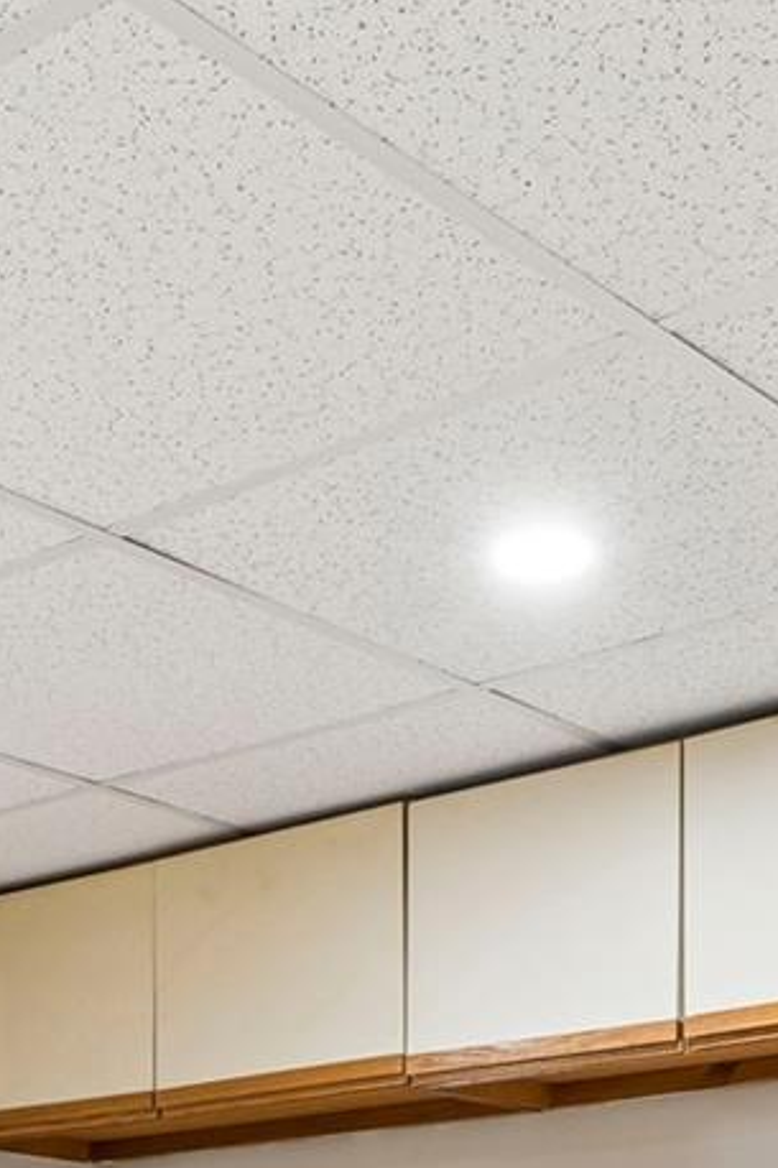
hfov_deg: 17.8
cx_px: 173
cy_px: 1488
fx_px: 2465
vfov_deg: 23.7
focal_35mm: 76
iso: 250
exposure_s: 1/5
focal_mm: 17
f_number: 9
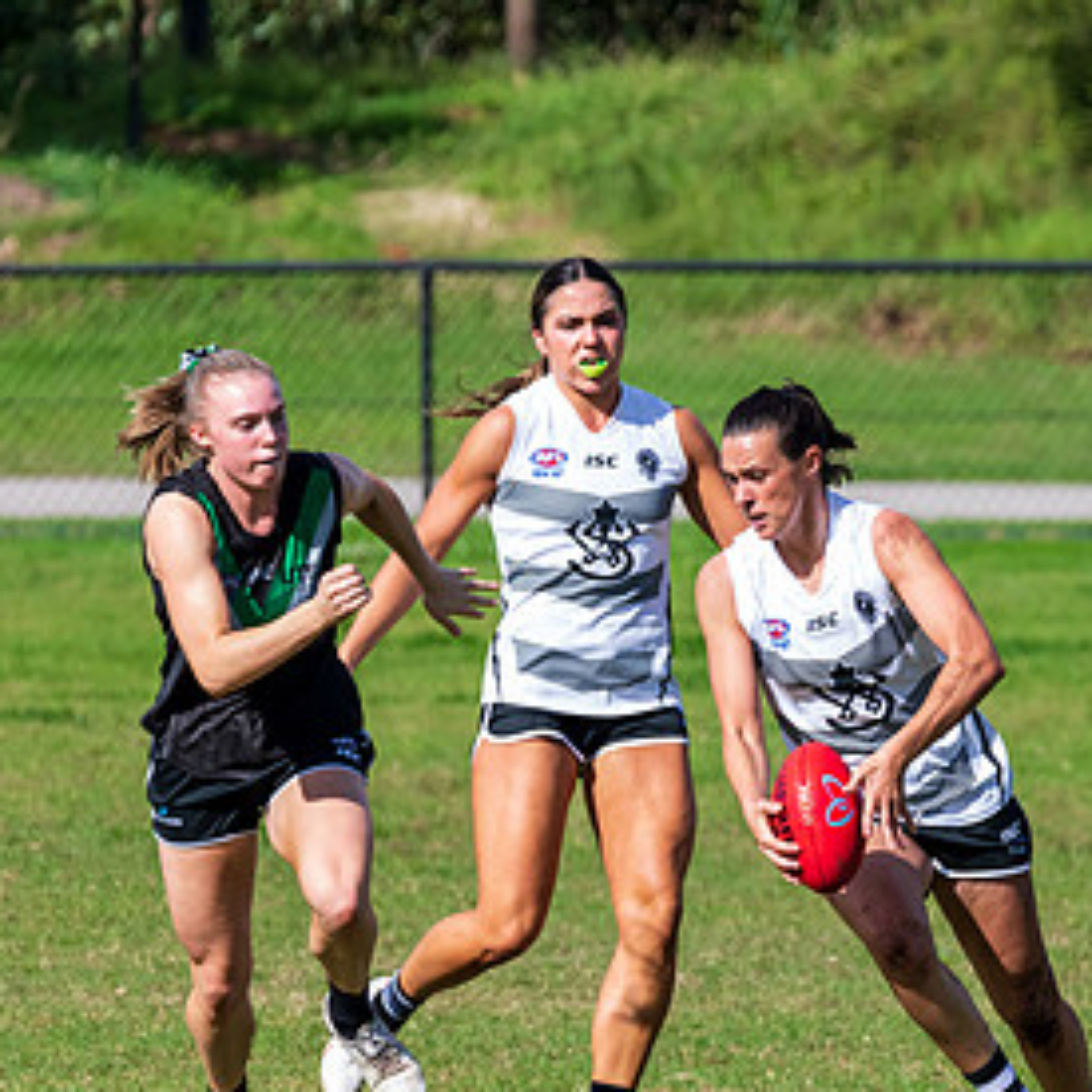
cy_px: 775
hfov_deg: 2.3
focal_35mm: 776
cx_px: 722
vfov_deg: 2.3
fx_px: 27696
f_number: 11
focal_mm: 380
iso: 800
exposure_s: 1/1250
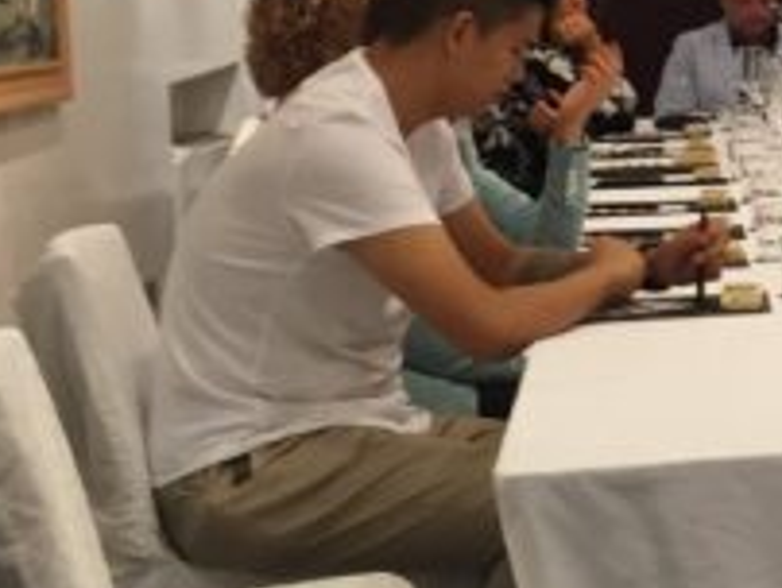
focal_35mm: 122
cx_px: 1312
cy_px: 186
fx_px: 2759
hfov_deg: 14.6
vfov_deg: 12.2
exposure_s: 1/33
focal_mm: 4.15
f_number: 2.2
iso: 100
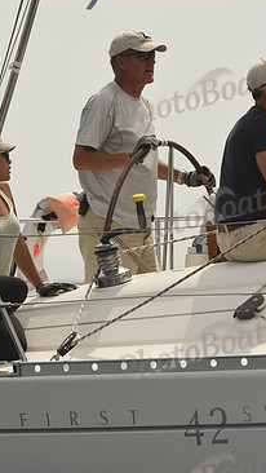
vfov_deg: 4.8
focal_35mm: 448
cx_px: 52
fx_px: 5615
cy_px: 300
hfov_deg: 2.7
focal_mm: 270
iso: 250
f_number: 7.1
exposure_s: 1/1000
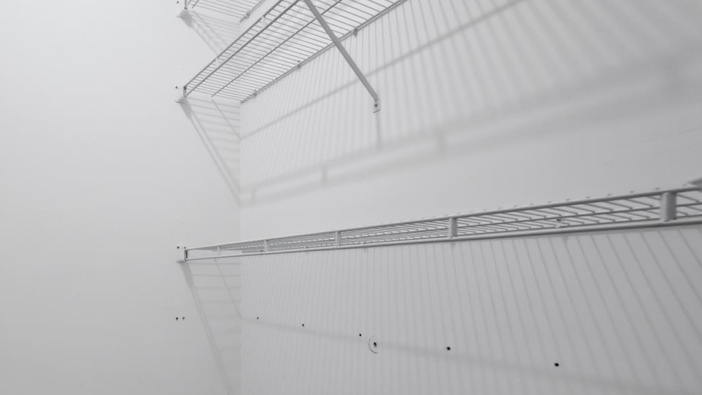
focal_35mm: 23
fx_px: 428
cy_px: 276
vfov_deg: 48.3
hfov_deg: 75.4
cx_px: 217
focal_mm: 10
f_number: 4
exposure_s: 1/30
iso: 100
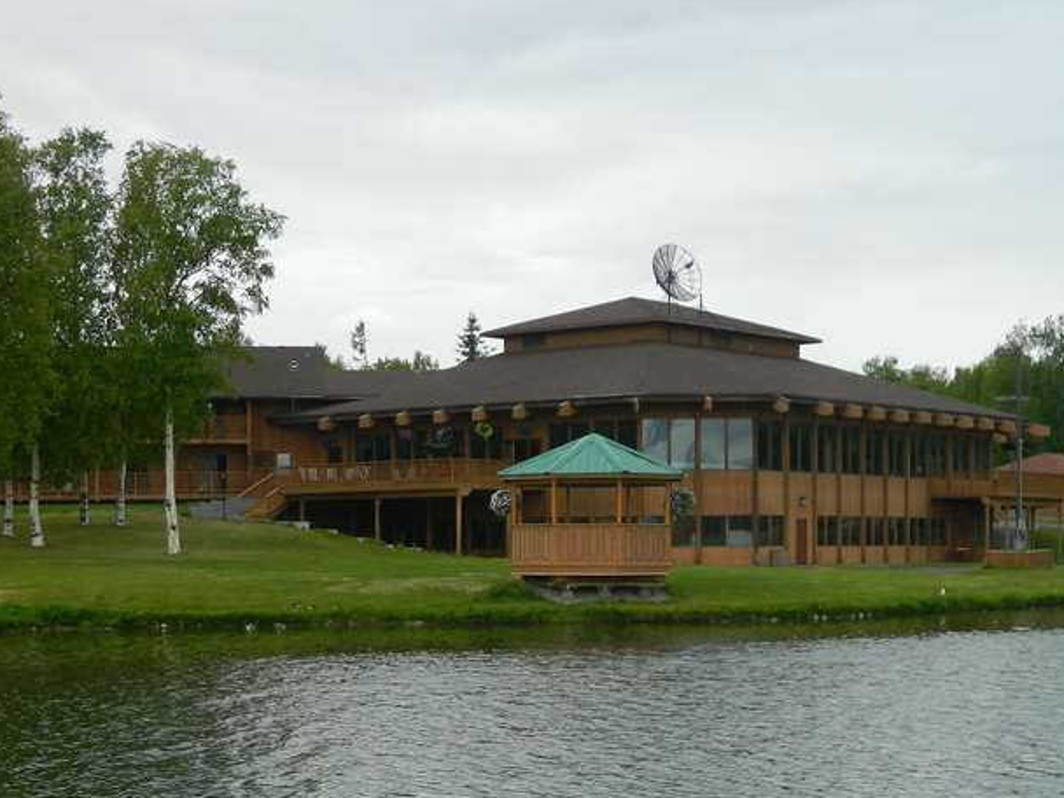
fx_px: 2121
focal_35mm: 69
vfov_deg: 21.1
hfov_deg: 28.1
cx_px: 469
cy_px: 637
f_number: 3.5
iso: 80
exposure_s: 1/400
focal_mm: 7.3
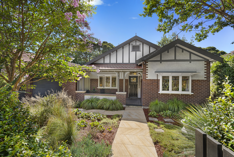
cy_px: 78
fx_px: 111
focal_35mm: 17
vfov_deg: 70.5
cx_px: 117
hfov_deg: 93.2
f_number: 10
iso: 320
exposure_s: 1/10
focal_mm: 17
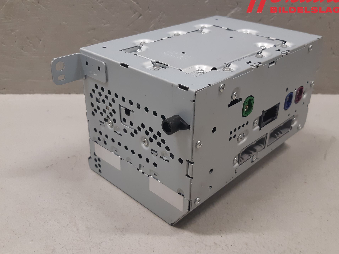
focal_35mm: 28
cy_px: 119
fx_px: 274
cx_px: 173
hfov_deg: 63.4
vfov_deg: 49.7
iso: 125
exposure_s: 1/50
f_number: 1.7
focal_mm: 3.93
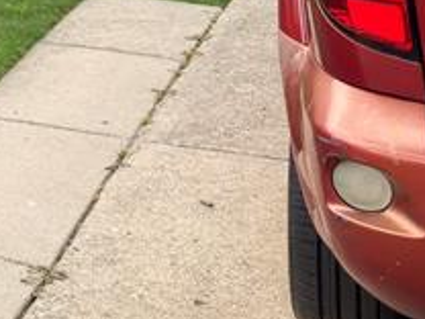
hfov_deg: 13.0
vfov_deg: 11.0
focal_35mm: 118
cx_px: -568
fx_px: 1449
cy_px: -386
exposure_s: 1/3058
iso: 80
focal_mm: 6.76
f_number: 1.78
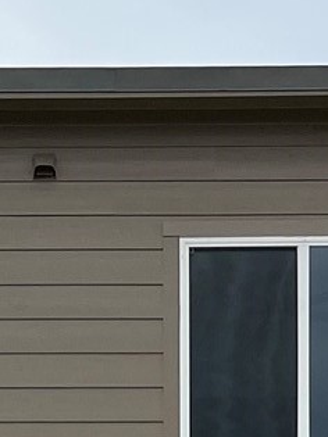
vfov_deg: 10.3
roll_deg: +1.3
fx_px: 2137
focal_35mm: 169
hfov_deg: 8.8
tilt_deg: -2.2
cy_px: 1004
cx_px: 122
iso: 50
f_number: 1.6
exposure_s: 1/732
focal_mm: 5.1
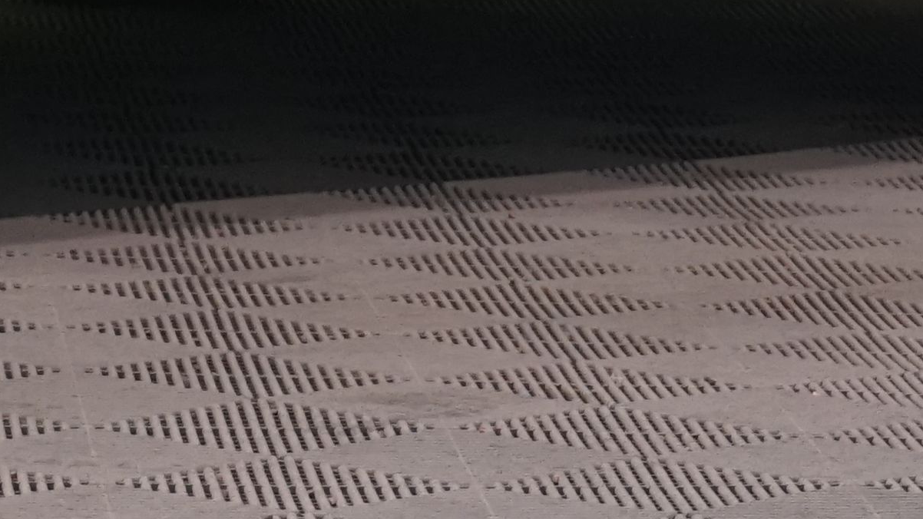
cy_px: -892
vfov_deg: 3.5
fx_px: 8443
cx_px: -401
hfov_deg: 6.2
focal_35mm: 345
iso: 1600
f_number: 8
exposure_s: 1/25
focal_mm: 66
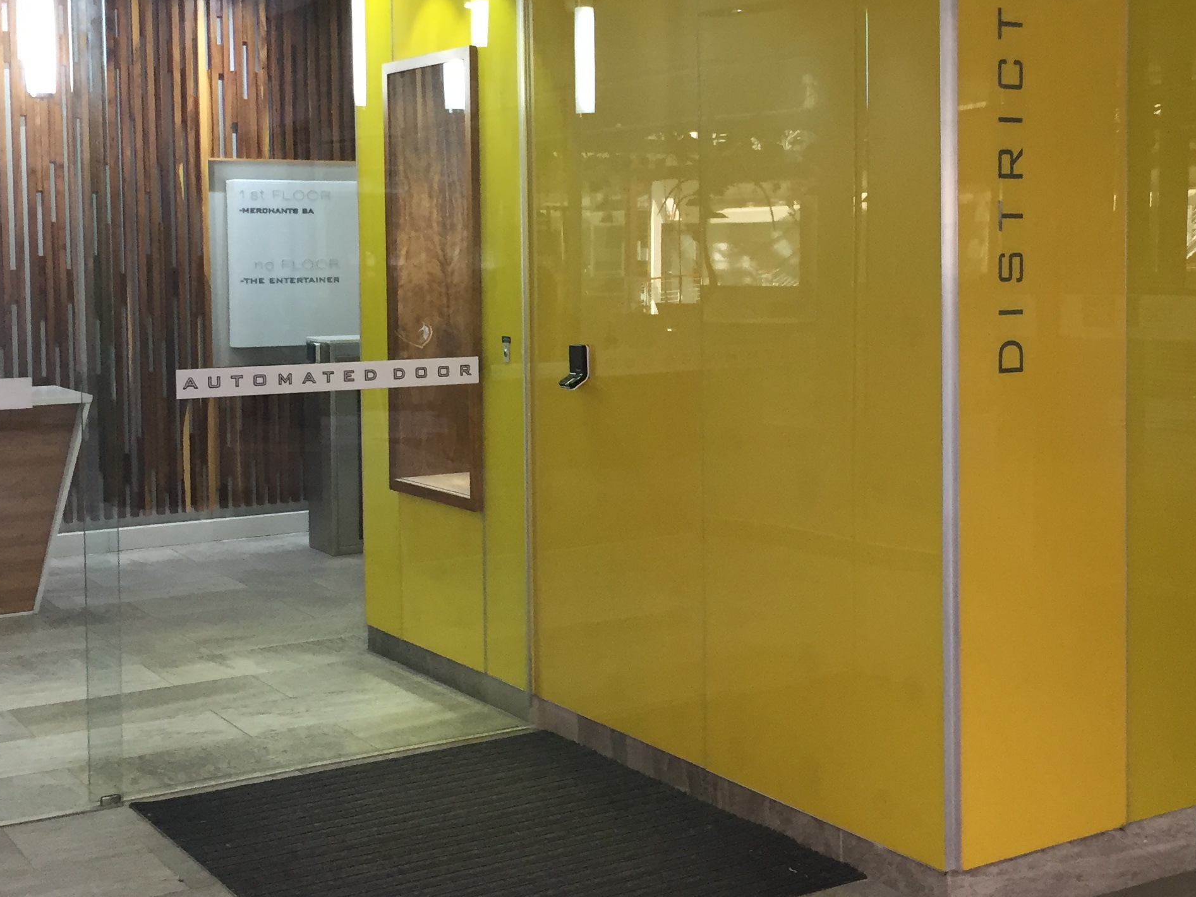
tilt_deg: -3.1
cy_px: 336
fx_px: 1728
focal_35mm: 50
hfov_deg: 38.1
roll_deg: -0.5
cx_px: 708
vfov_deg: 29.0
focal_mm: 4.15
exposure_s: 1/33
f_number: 2.2
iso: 100
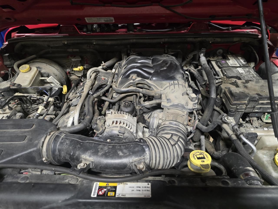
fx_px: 185
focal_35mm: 23
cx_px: 139
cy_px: 104
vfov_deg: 58.9
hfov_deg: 73.9
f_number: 1.7
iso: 1000
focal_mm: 6.3
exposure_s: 1/60
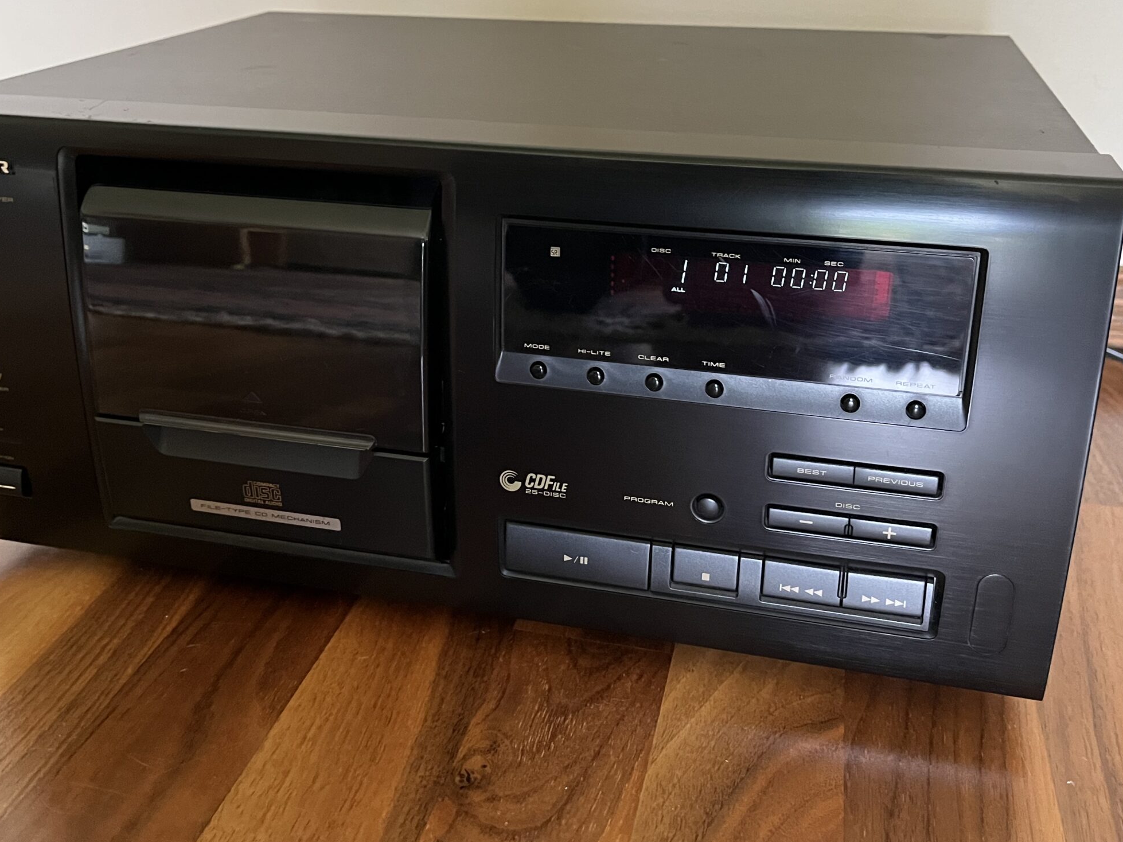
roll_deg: +0.0
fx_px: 1103
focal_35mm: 34
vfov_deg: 41.4
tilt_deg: -21.5
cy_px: 299
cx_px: 571
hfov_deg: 54.0
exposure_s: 1/39
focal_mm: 5.1
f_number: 1.6
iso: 640
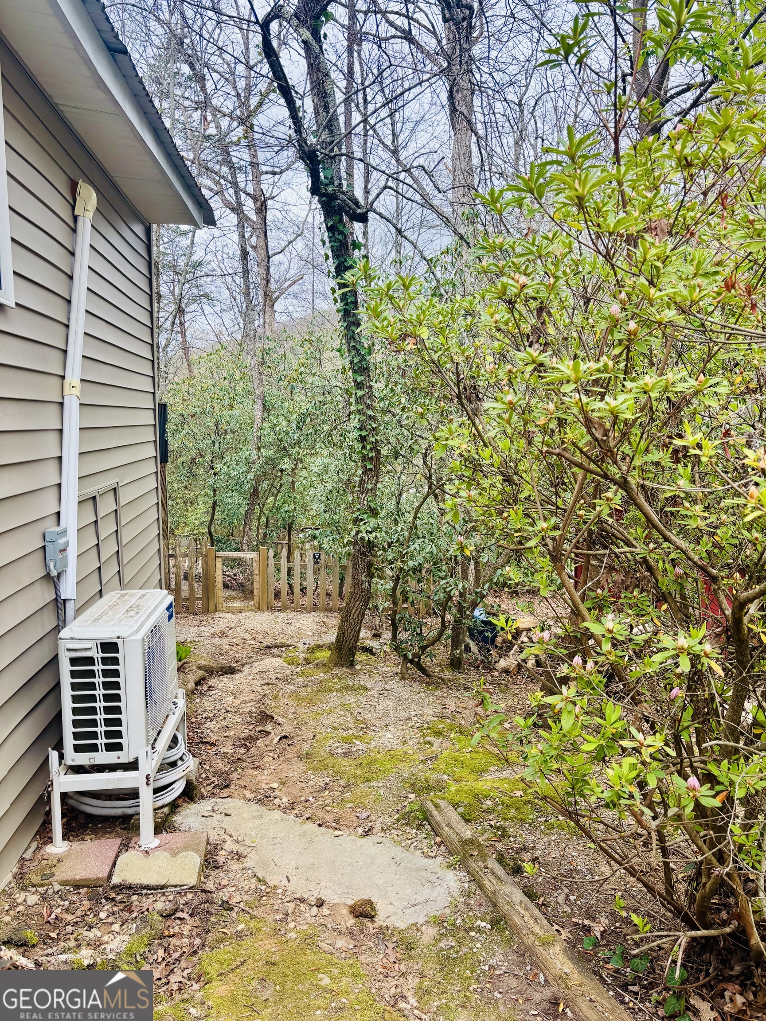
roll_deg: +0.2
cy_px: 510
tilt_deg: -4.5
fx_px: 767
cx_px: 383
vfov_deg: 67.3
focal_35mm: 26
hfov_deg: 53.1
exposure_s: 1/597
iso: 50
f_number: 1.6
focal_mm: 5.96
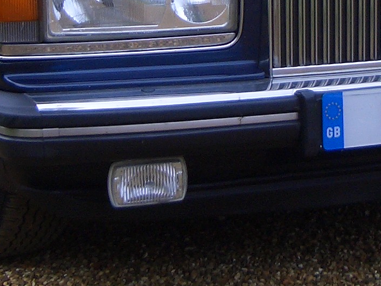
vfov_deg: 12.7
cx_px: 233
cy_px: -38
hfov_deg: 17.2
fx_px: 1255
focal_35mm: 114
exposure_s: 1/500
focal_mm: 5.8
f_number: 2.6
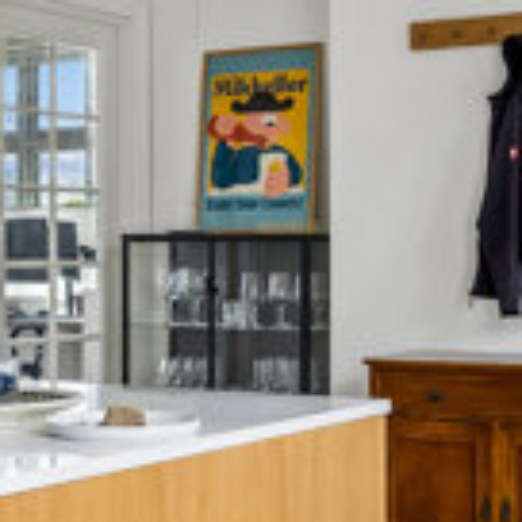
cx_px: 192
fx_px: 1493
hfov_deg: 19.8
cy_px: 251
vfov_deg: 19.8
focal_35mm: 88
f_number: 4
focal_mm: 17.5
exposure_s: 1/10
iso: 200
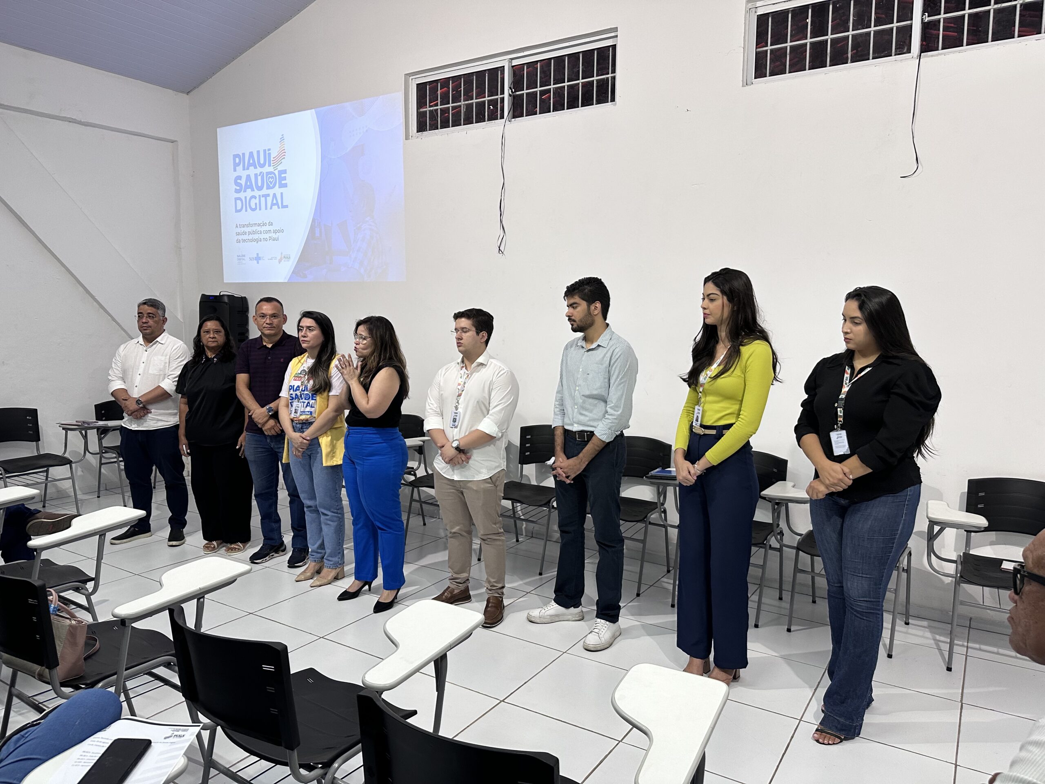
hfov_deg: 71.6
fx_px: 725
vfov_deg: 56.8
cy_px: 392
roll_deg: -0.9
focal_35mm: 24
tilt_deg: -5.7
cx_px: 522
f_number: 1.78
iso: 160
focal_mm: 6.86
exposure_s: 1/60
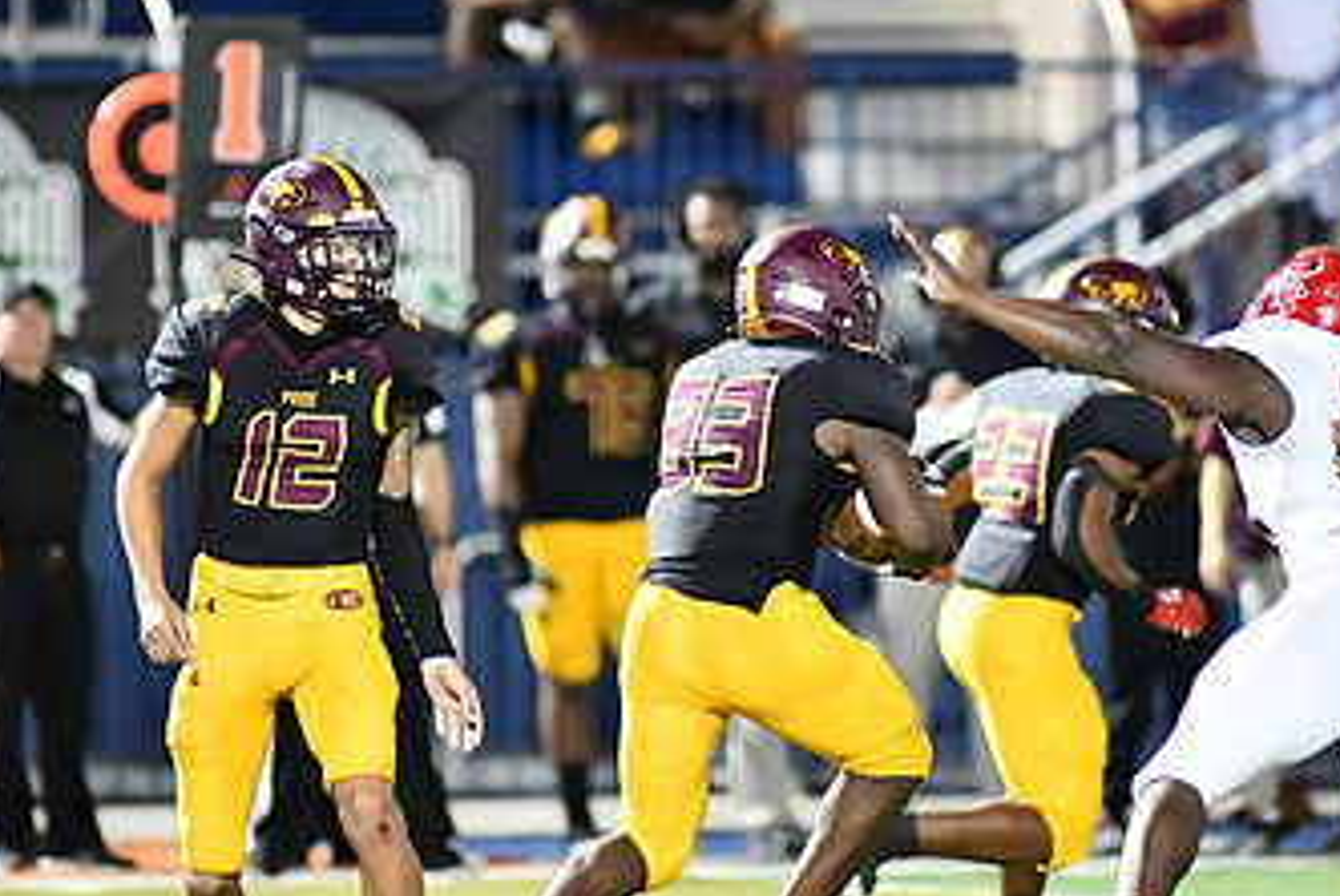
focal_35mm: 524
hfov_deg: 3.9
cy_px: 402
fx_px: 19521
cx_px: 819
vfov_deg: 2.6
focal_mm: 300
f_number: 2.8
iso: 11400
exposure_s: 1/1000
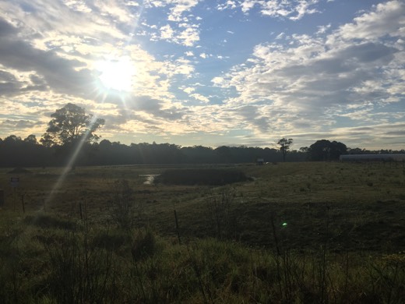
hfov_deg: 61.7
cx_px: 202
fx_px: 339
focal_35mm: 29
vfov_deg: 48.2
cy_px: 152
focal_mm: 4.15
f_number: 2.2
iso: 32
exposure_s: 1/3597
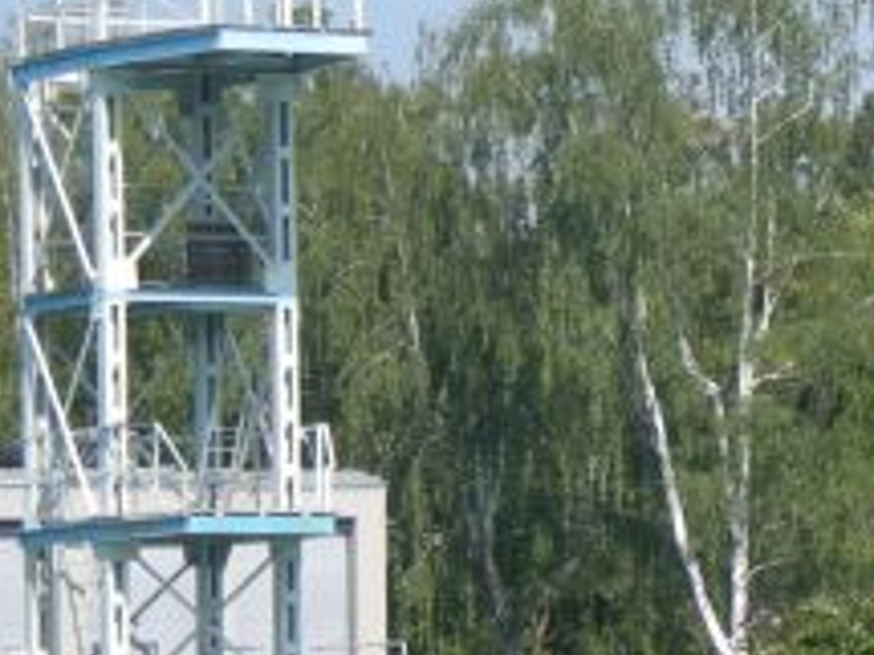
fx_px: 8580
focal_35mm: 340
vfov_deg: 4.4
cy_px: 362
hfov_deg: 5.8
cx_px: 748
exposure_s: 1/200
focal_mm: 18.9
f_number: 5.9
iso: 64
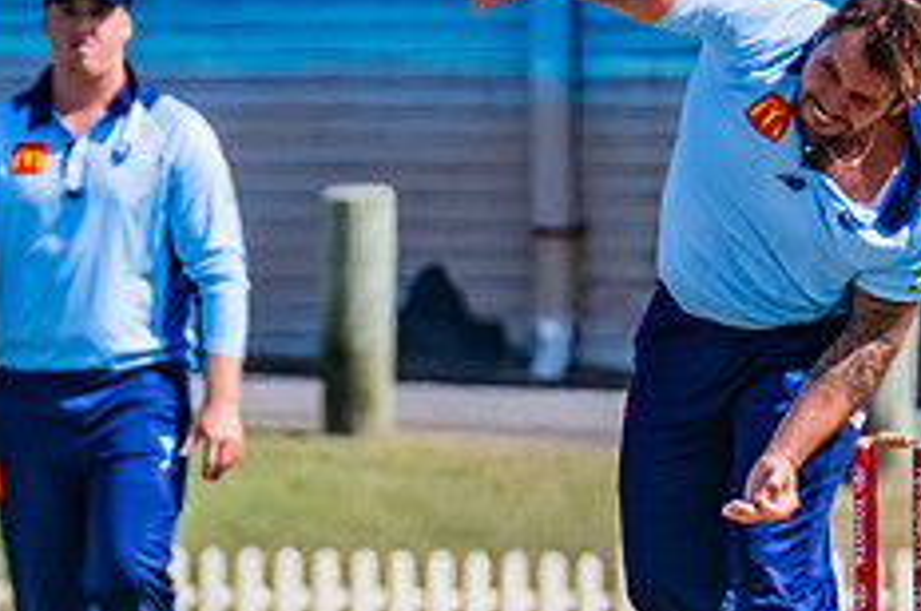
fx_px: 51555
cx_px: 643
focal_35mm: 2018
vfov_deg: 0.7
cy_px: 314
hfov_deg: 1.0
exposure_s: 1/2000
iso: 800
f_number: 10
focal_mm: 500
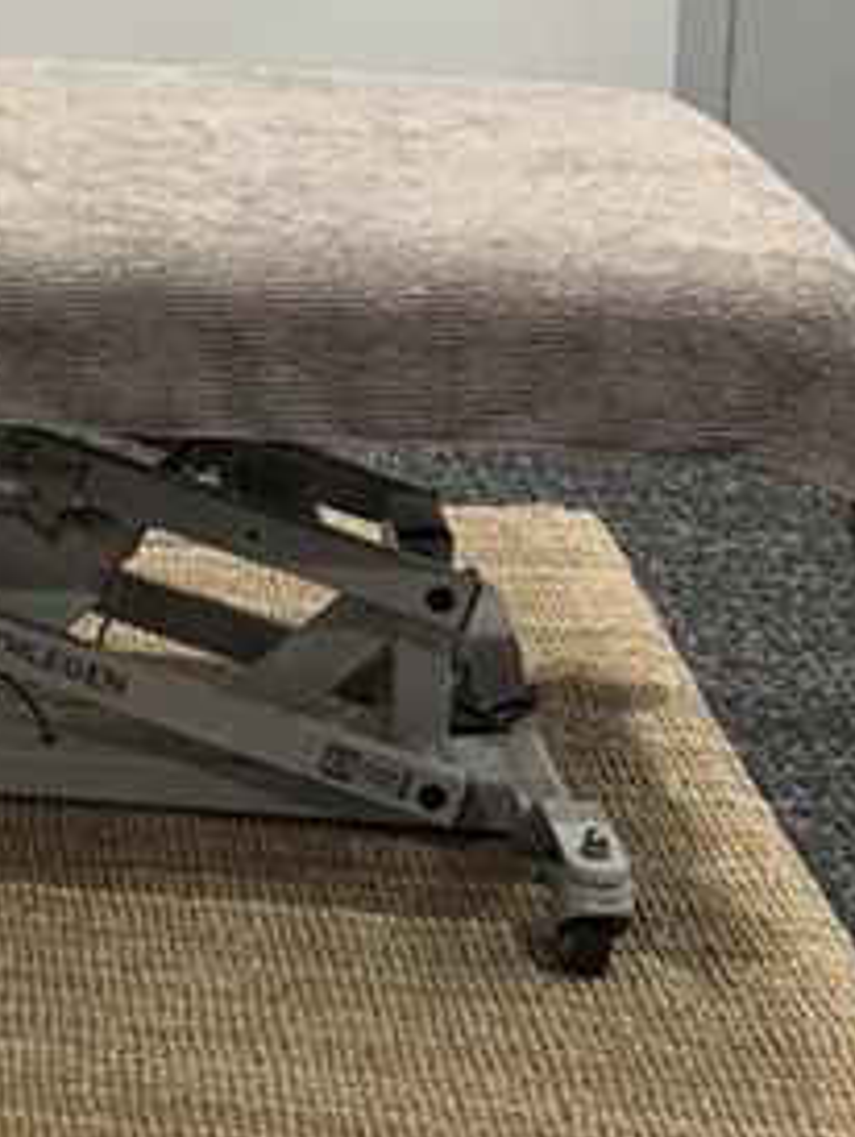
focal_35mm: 97
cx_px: -697
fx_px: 3190
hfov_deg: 13.6
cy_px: -278
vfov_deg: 18.9
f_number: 1.5
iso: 100
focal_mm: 5.7
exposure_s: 1/50
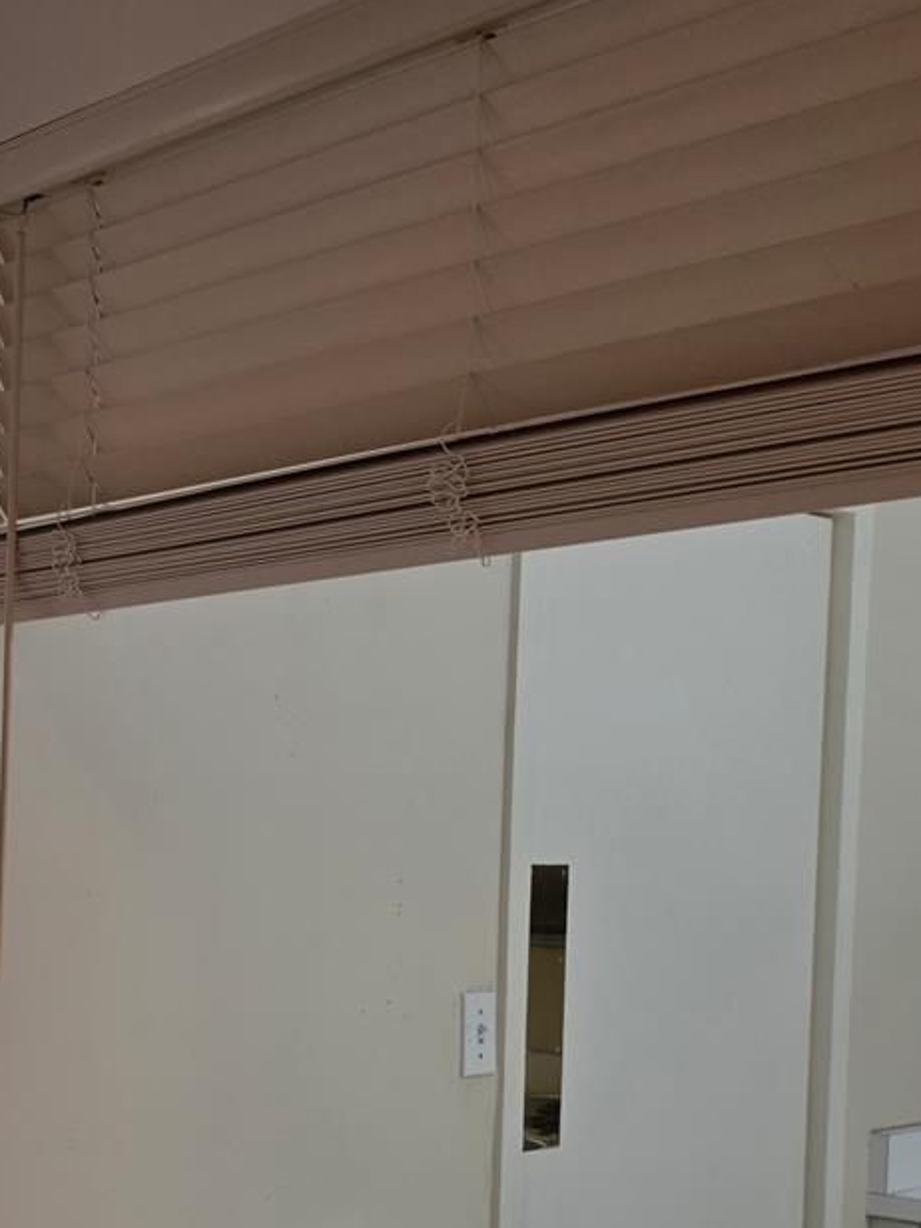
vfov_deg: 33.4
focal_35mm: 56
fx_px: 1987
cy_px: 977
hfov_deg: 24.8
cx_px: -7
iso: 250
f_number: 1.7
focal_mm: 6.3
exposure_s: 1/120
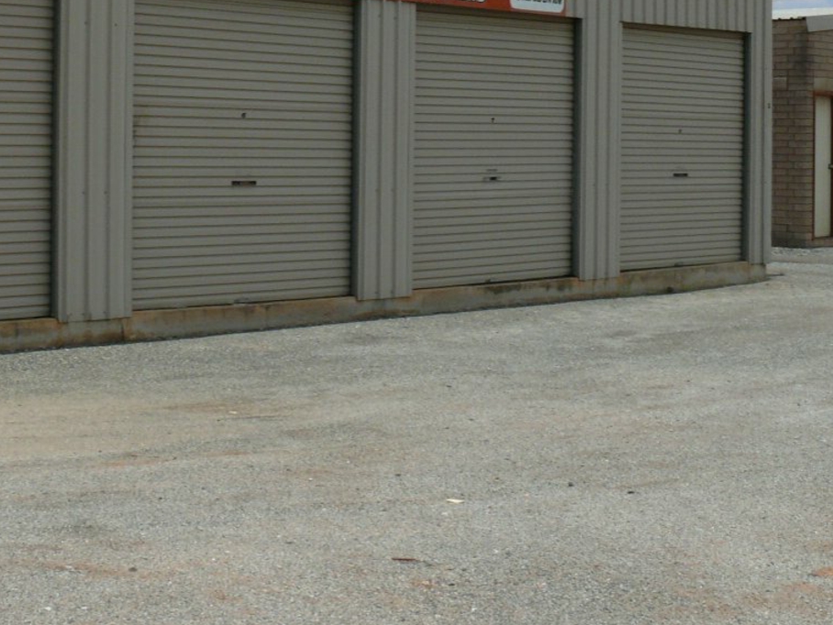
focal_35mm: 74
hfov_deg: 26.2
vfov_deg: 19.6
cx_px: 278
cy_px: 91
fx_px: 1781
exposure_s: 1/400
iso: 100
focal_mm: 7.4
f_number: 8
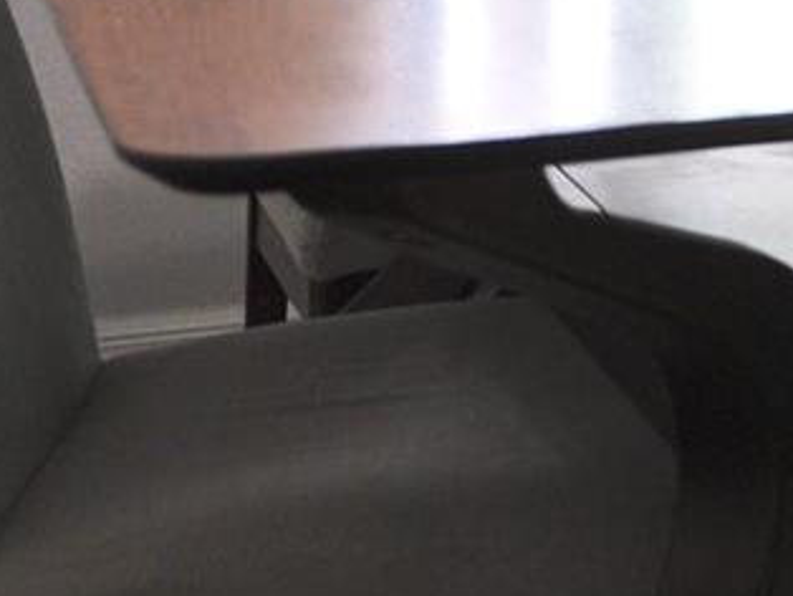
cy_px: -530
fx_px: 3255
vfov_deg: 9.8
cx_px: 1480
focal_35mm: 142
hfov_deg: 12.5
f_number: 4
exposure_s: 1/200
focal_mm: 29
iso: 1250
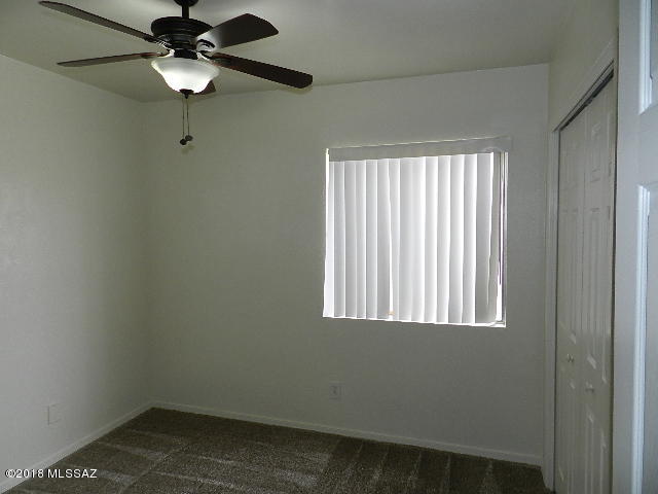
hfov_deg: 73.9
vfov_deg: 58.9
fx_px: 437
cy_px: 247
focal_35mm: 23
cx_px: 329
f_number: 3.4
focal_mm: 4
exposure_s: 1/50
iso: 160
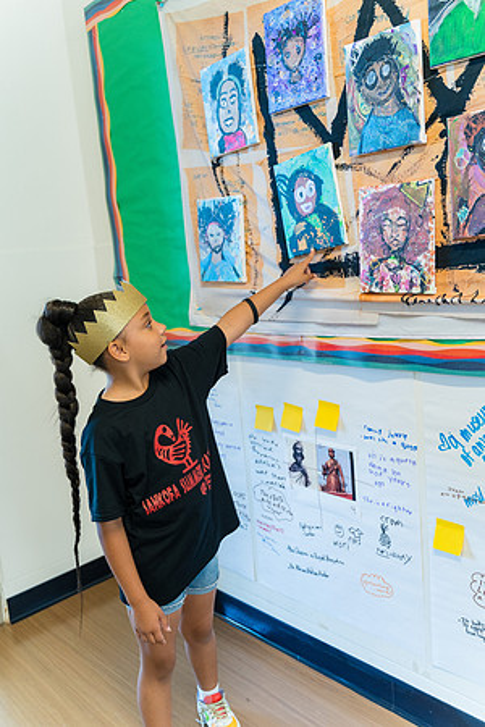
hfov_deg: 41.1
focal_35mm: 32
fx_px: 647
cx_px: 242
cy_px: 364
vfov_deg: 58.7
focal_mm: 32
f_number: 2.8
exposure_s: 1/200
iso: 1600
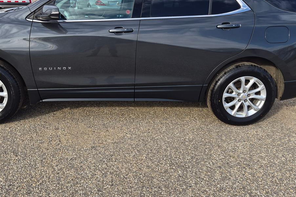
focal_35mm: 34
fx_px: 279
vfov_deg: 38.8
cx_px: 115
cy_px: 86
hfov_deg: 55.3
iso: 80
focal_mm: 5.4
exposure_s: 1/2304
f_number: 1.8
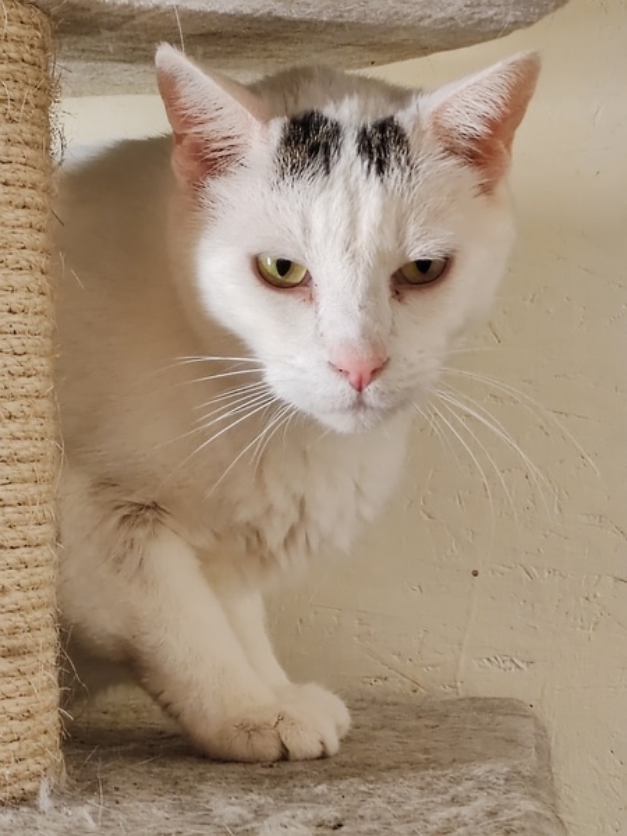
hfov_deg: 13.7
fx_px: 2608
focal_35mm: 108
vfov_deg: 18.2
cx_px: 314
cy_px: 418
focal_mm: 6.12
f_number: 1.9
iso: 2000
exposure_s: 1/50
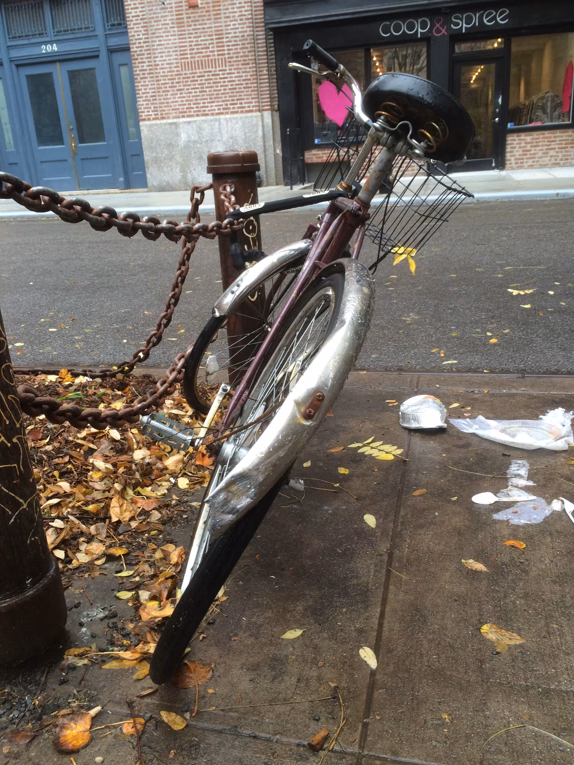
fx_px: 641
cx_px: 287
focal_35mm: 29
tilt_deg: -18.3
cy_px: 382
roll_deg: +4.1
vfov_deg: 61.7
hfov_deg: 48.2
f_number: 2.2
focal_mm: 4.15
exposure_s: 1/120
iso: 50
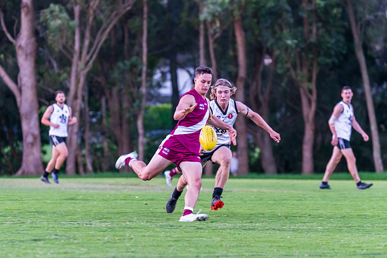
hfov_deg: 7.0
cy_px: 117
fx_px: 3170
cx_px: 175
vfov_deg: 4.7
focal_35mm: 295
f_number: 5.6
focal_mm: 260
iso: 1600
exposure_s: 1/250
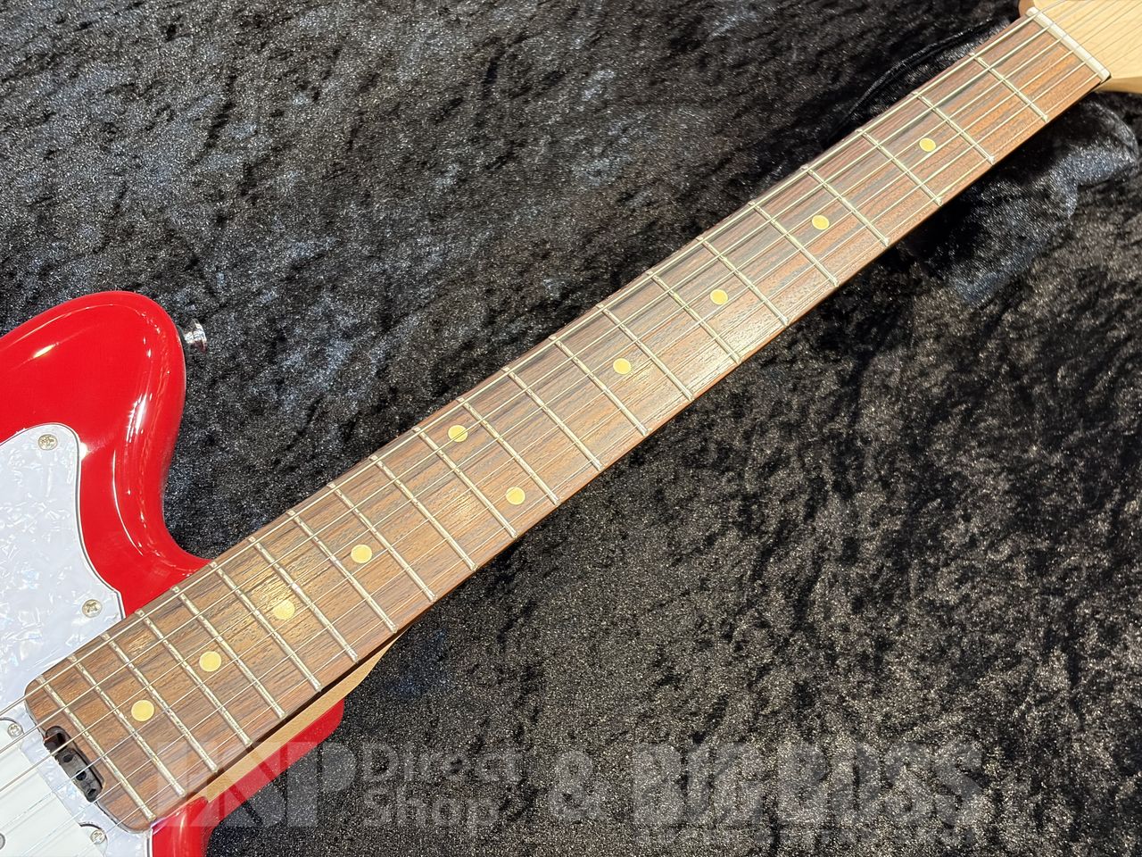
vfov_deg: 28.0
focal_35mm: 52
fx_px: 1716
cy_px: 428
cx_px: 571
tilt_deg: -57.7
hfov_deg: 36.8
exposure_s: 1/40
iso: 200
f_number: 1.6
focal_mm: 5.96
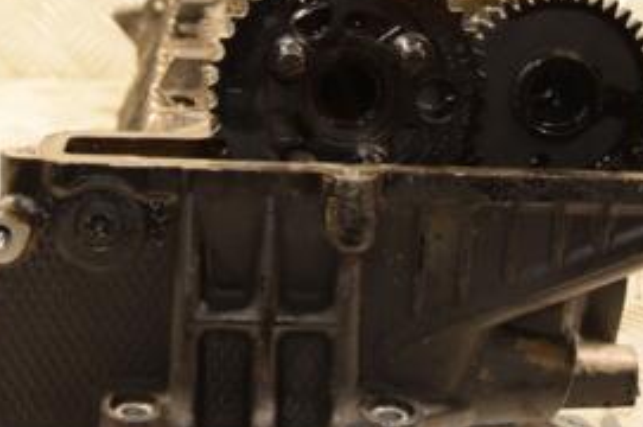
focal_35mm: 83
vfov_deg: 16.3
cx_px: 308
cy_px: 135
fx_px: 1483
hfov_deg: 24.5
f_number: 5
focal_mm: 25
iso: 800
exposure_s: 1/100
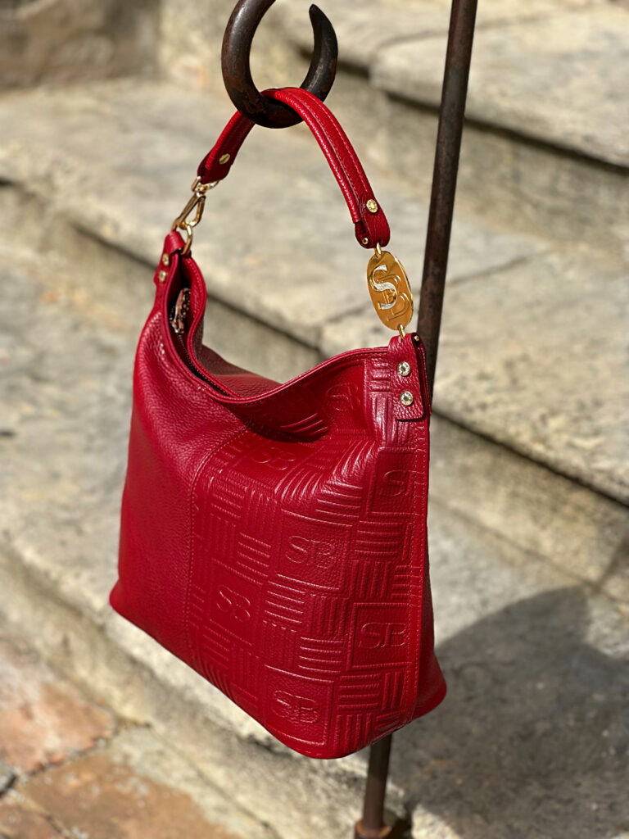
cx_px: 314
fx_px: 1866
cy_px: 420
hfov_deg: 19.1
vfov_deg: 25.3
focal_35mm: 77
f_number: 2.8
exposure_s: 1/449
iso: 32
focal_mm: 9
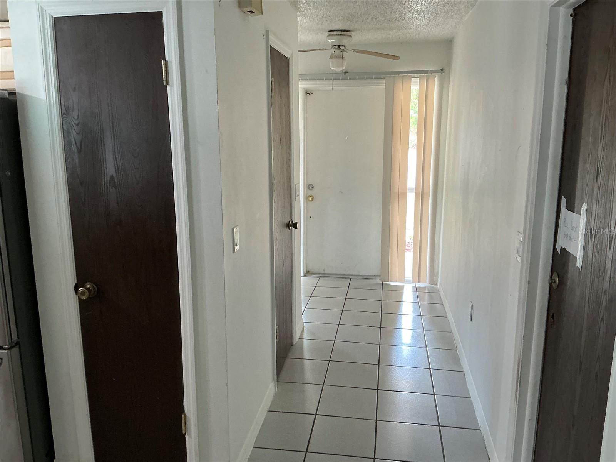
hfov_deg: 63.4
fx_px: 498
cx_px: 308
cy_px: 231
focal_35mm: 28
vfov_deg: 49.7
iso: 100
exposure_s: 1/60
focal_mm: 3
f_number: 1.8
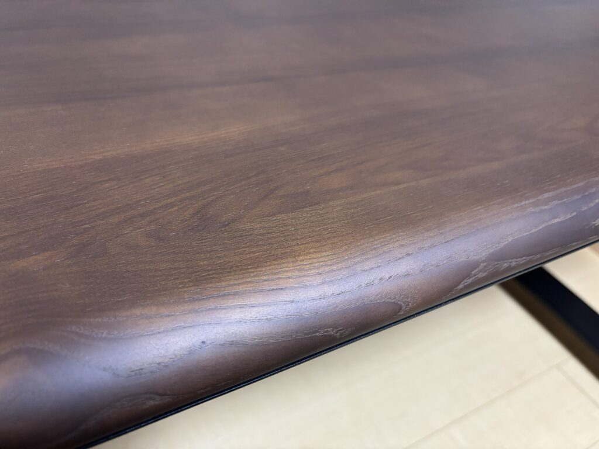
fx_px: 450
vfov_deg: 53.1
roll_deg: -8.6
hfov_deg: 67.3
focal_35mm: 26
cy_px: 224
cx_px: 300
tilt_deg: -38.7
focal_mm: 5.96
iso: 500
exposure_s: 1/60
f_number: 1.6
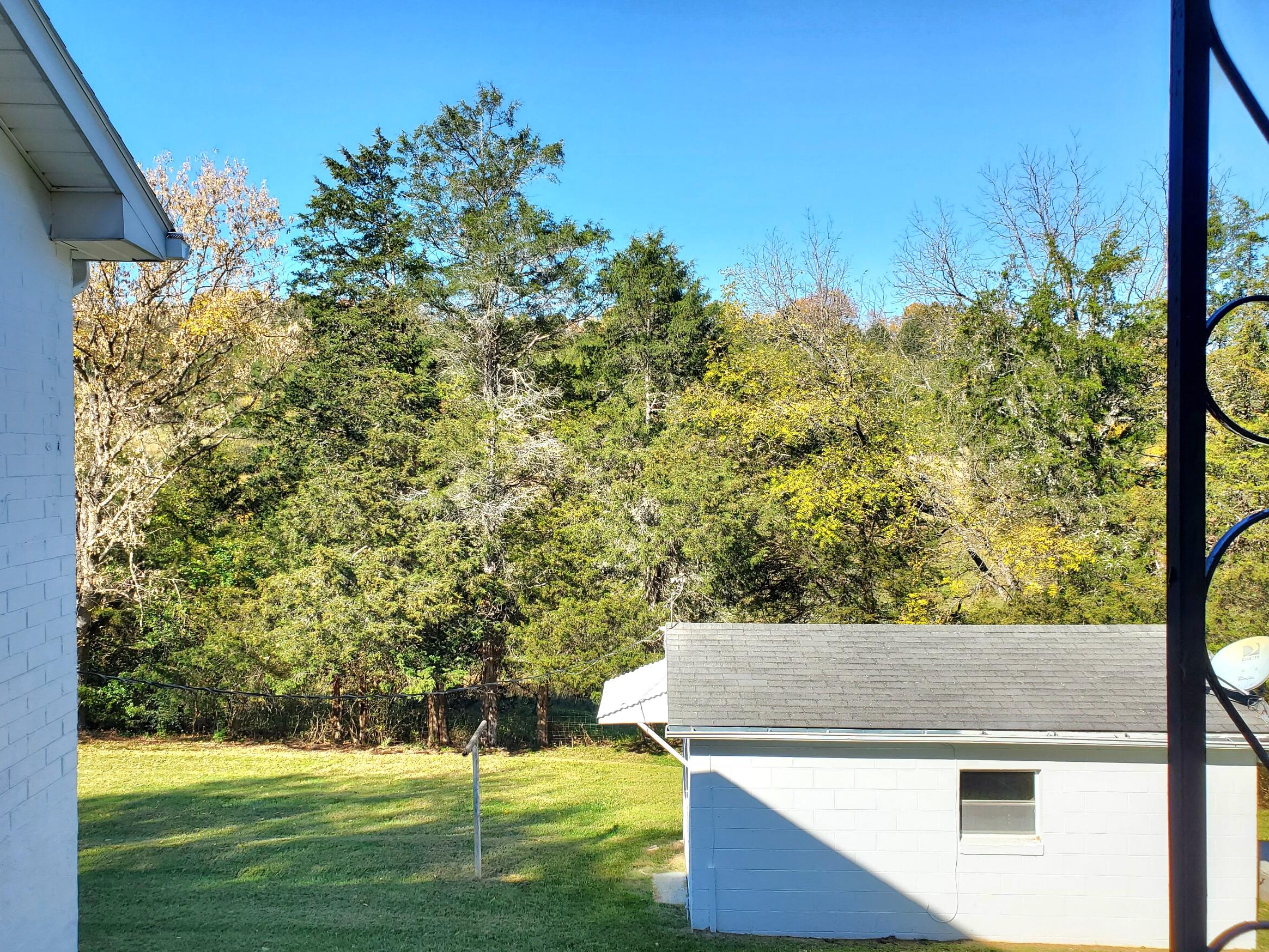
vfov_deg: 51.4
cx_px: 623
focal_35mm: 27
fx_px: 990
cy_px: 483
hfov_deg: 65.3
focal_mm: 4.3
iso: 50
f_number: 2.4
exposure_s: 1/1000
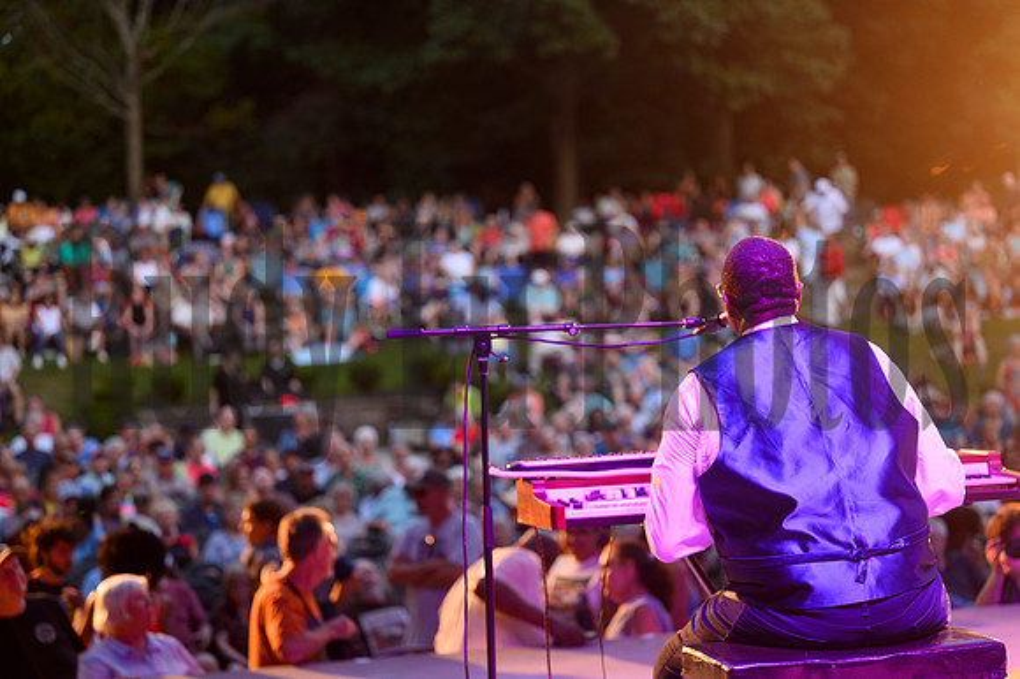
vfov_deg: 17.9
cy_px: 340
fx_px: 2152
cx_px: 510
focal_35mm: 76
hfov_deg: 26.7
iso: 1600
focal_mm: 76
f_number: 2.8
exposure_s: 1/100
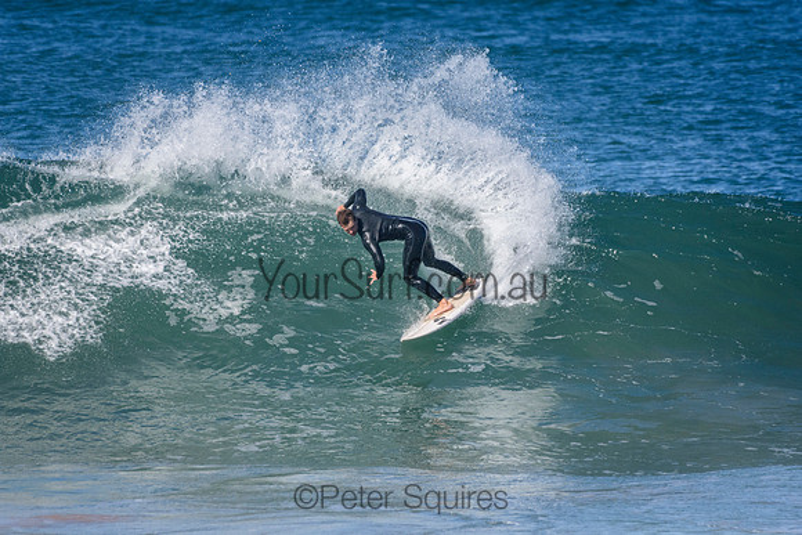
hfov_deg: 2.7
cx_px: 401
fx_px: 16714
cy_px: 268
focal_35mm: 750
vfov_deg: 1.8
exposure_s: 1/4000
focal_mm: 500
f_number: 5.6
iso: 640
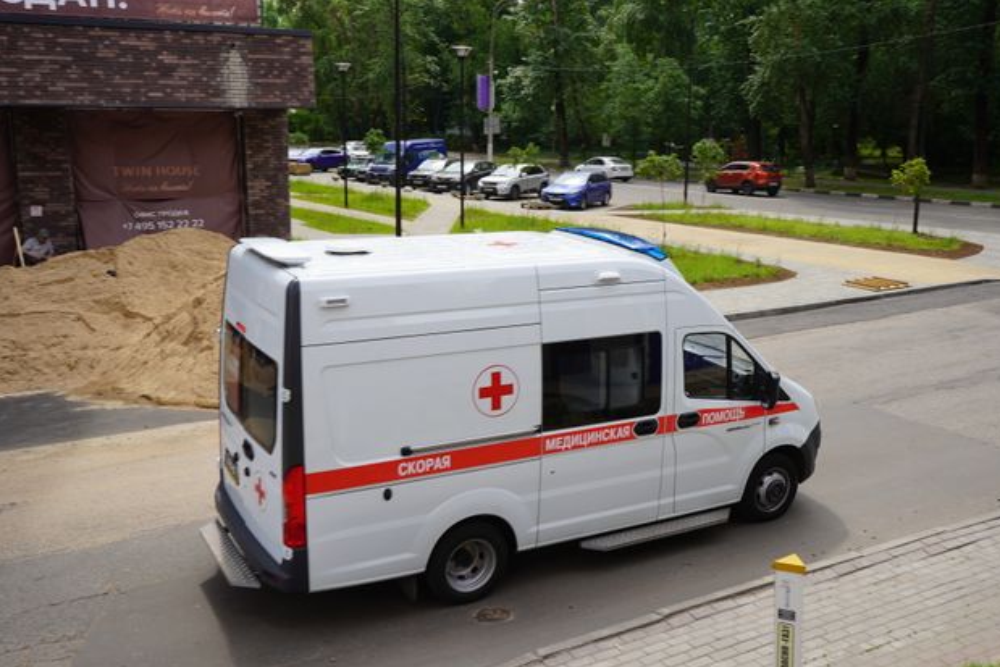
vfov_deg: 37.9
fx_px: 972
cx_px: 526
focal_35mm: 35
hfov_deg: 54.4
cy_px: 323
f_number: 8
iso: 100
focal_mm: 31
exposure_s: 1/125
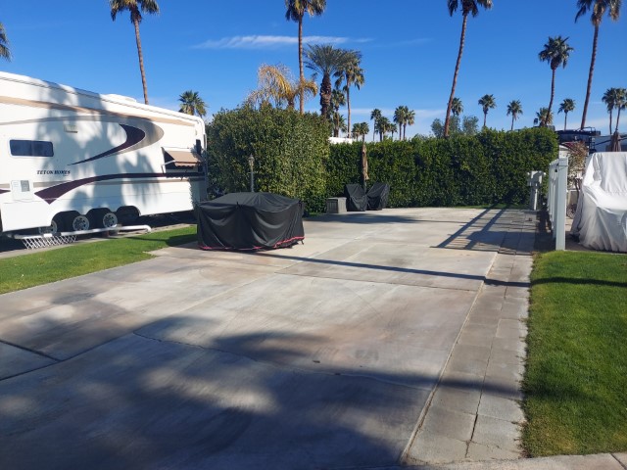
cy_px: 235
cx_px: 314
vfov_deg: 54.9
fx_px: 453
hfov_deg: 69.4
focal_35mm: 25
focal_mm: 4.6
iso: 50
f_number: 2
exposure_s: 1/1869
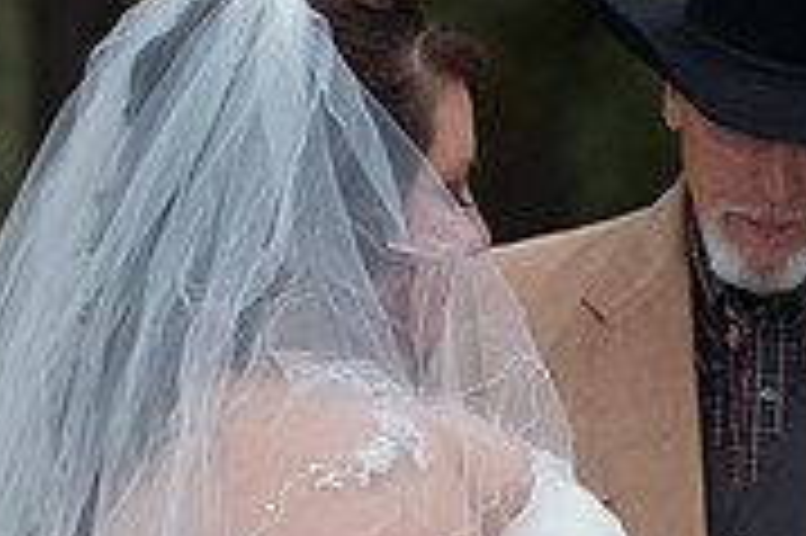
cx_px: 729
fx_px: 8410
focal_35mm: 376
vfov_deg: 3.6
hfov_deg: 5.5
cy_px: 640
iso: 800
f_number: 3.5
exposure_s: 1/100
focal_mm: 116
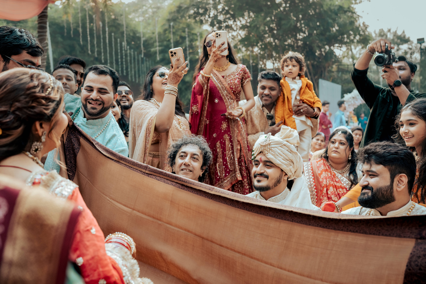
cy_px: 142
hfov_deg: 54.4
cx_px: 213
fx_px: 414
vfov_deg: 37.9
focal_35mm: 35
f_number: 3.5
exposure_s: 1/500
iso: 1250
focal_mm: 35
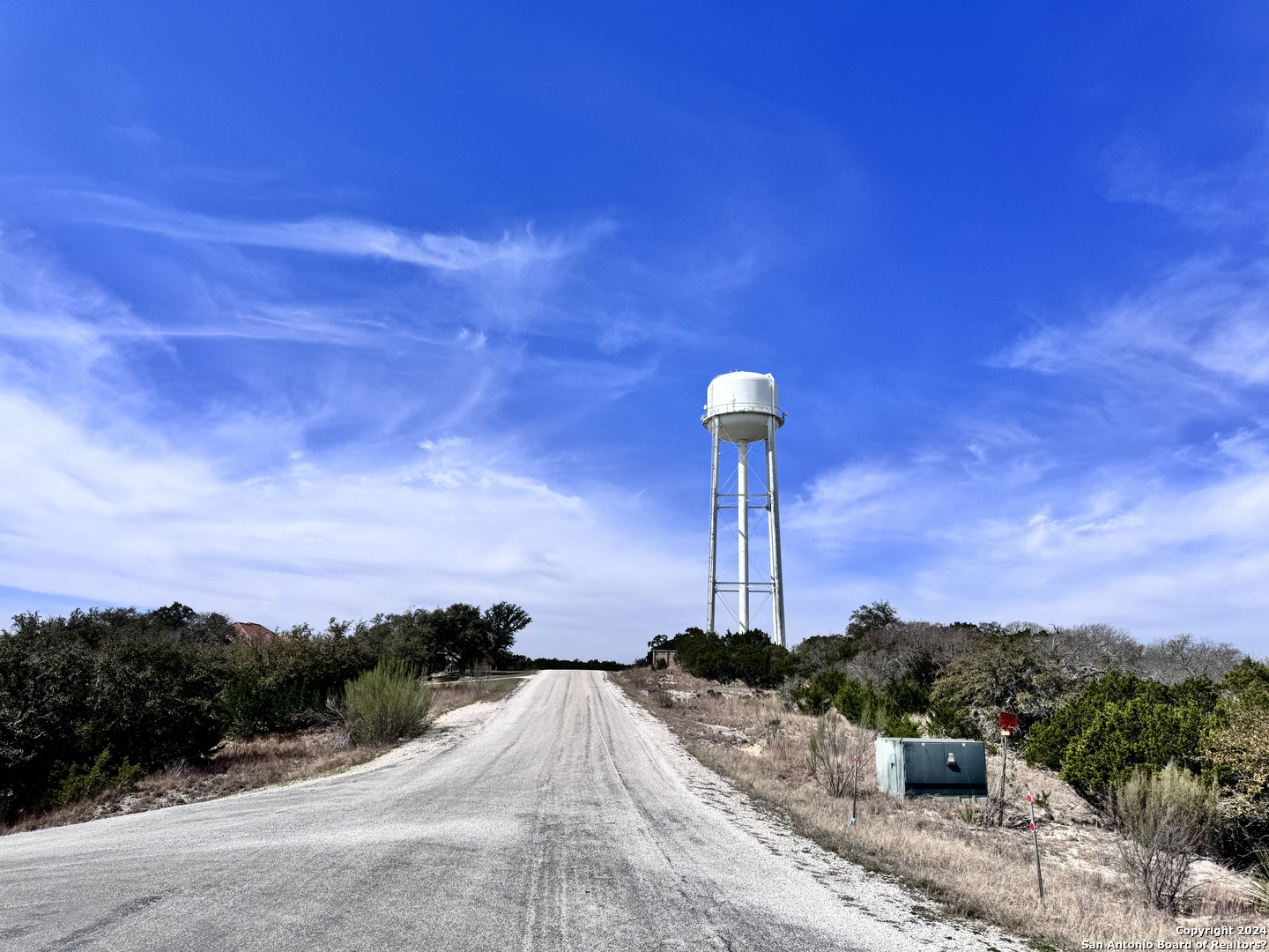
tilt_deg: +13.7
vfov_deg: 56.8
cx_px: 634
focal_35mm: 24
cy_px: 476
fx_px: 880
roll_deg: -0.3
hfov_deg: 71.6
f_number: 1.78
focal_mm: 6.86
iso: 80
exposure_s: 1/10417
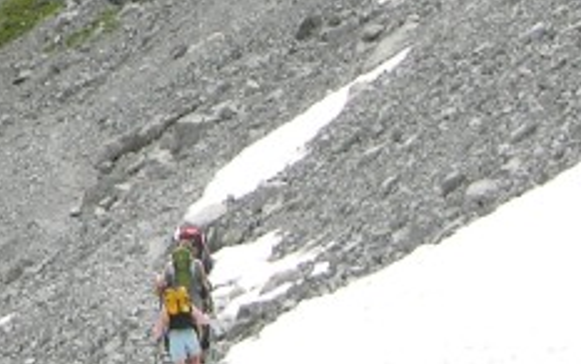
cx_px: -494
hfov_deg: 6.3
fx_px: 5166
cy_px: -212
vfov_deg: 4.0
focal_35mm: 326
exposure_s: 1/287
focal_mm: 17.8
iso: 50
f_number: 5.9
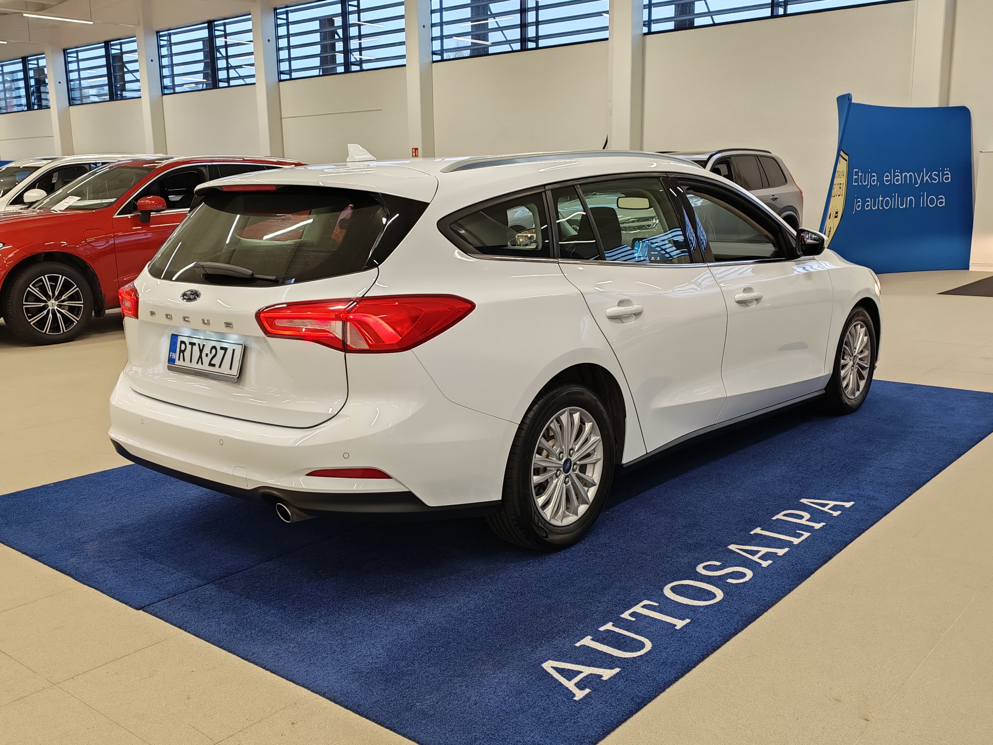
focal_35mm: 35
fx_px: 1004
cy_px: 372
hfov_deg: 52.6
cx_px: 496
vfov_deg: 40.7
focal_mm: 6.12
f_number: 1.9
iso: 409
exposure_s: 1/100
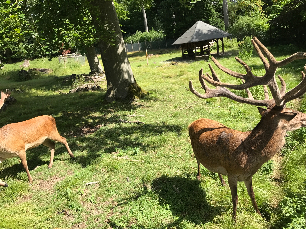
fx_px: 248
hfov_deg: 63.4
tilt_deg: -18.5
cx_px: 153
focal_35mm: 28
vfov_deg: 49.7
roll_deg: +9.4
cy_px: 114
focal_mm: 3.99
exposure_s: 1/791
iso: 20
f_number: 1.8
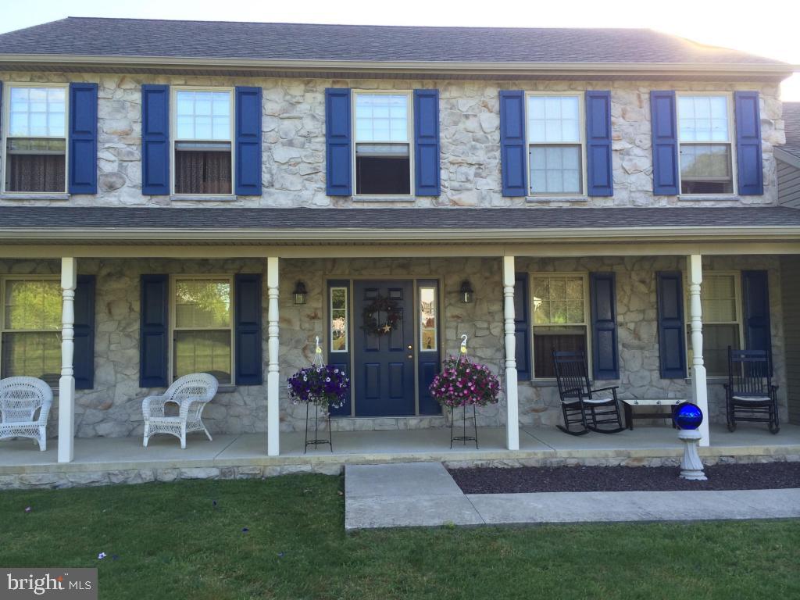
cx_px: 400
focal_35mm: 30
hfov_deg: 60.0
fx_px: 693
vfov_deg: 46.8
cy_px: 300
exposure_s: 1/175
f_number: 2.2
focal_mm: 4.12
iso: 32
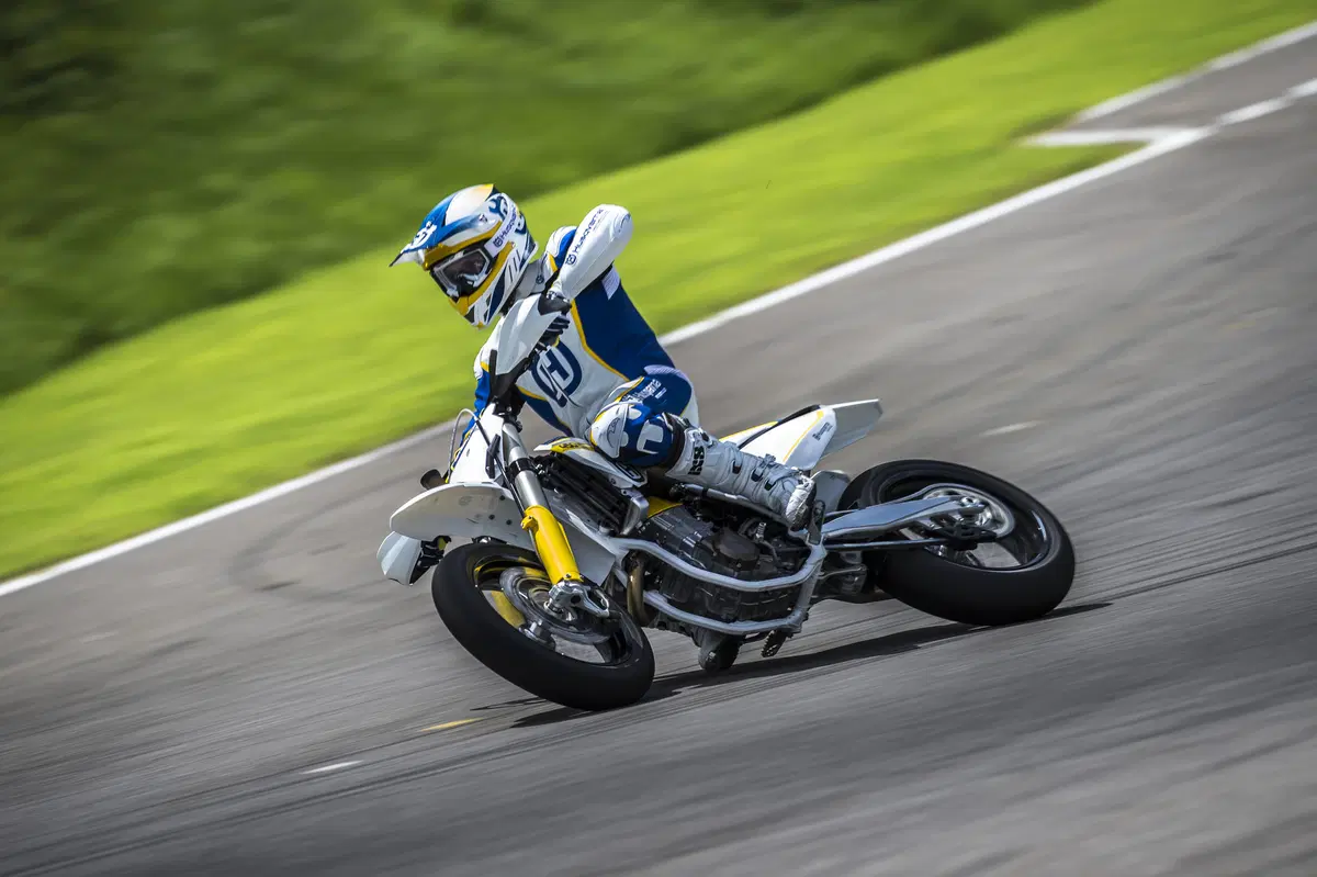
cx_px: 658
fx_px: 10970
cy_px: 438
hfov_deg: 6.9
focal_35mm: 300
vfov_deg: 4.6
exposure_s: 1/125
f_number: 6.3
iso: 50
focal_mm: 300
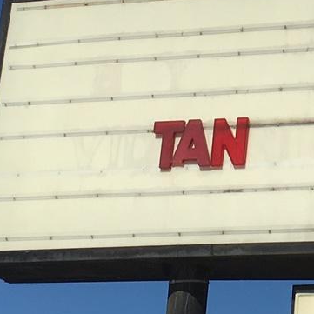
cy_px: -62
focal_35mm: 143
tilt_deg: +25.1
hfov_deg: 11.9
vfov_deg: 12.0
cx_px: 384
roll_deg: -3.2
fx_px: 1468
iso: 25
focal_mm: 4.15
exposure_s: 1/3846
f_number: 2.2
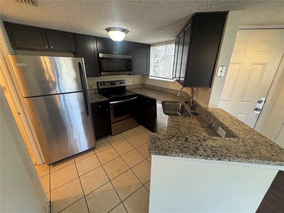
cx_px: 142
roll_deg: -1.3
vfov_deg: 85.7
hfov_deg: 102.1
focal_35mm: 14
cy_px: 106
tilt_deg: -20.3
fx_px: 115
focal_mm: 2.22
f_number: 2.2
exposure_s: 1/60
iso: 320
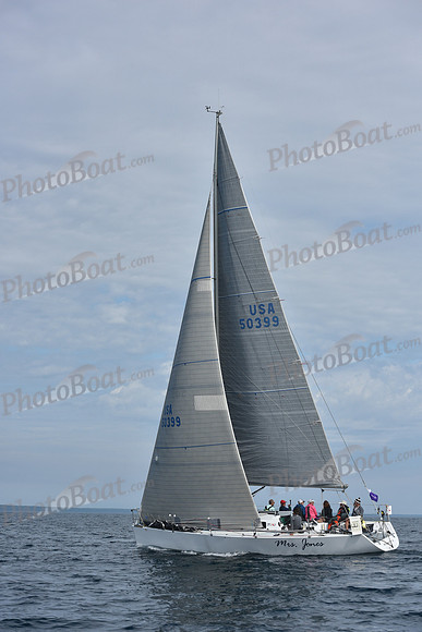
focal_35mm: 70
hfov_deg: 19.5
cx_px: 211
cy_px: 316
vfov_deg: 28.8
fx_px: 1230
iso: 250
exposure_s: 1/1600
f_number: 7.1
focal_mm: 70
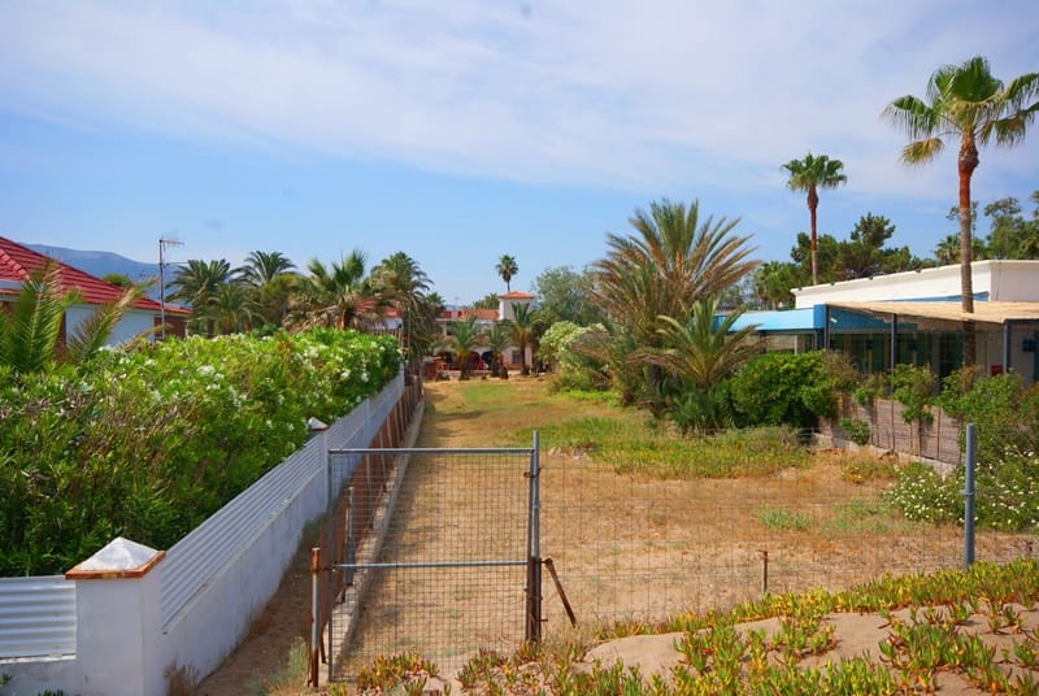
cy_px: 348
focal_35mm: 30
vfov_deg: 43.7
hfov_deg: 61.9
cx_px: 520
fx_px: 867
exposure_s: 1/160
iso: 100
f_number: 11
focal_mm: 20
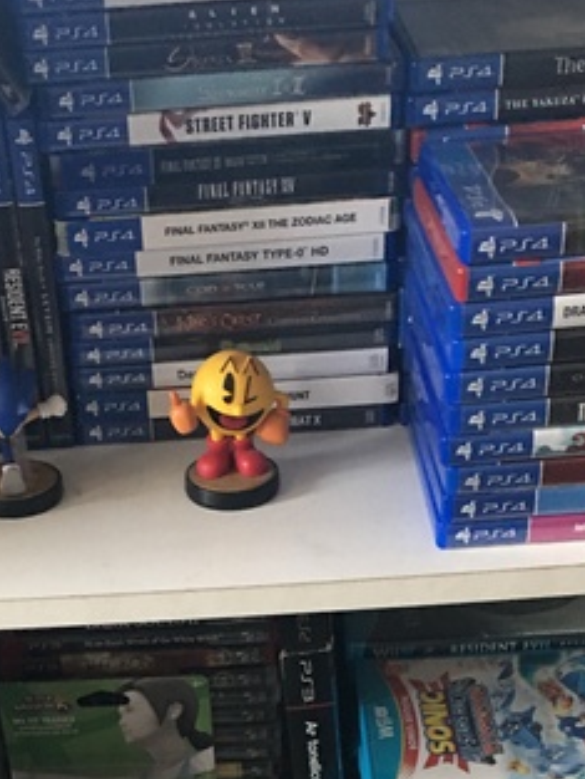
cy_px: 831
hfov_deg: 22.8
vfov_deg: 27.9
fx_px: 1441
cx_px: 189
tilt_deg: -38.8
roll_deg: +4.4
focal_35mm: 64
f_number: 2.2
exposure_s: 1/4
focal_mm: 4.15
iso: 64
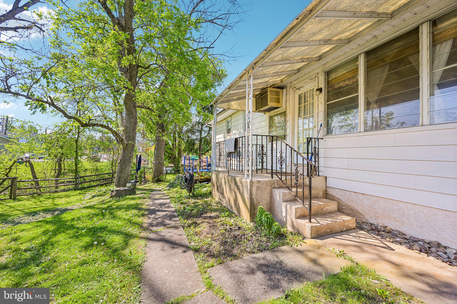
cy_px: 152
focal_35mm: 14
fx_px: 178
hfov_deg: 104.3
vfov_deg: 81.2
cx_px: 228
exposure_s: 1/80
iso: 100
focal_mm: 14
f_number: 8
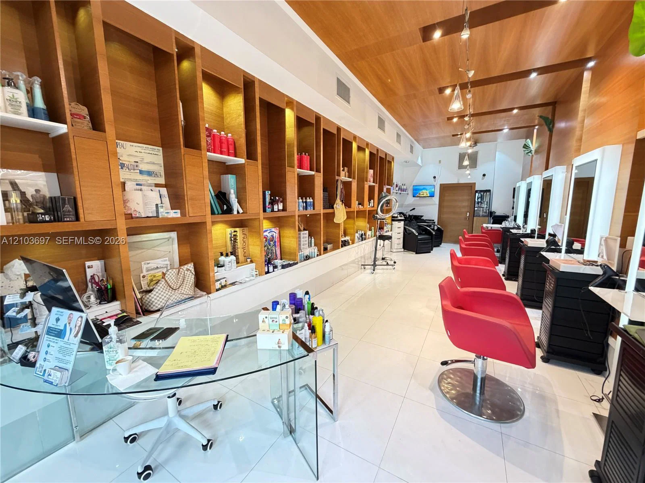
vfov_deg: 85.7
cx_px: 322
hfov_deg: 102.1
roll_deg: +0.2
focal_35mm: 14
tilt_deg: -9.4
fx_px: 261
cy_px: 242
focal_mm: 2.22
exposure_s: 1/60
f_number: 2.2
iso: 500
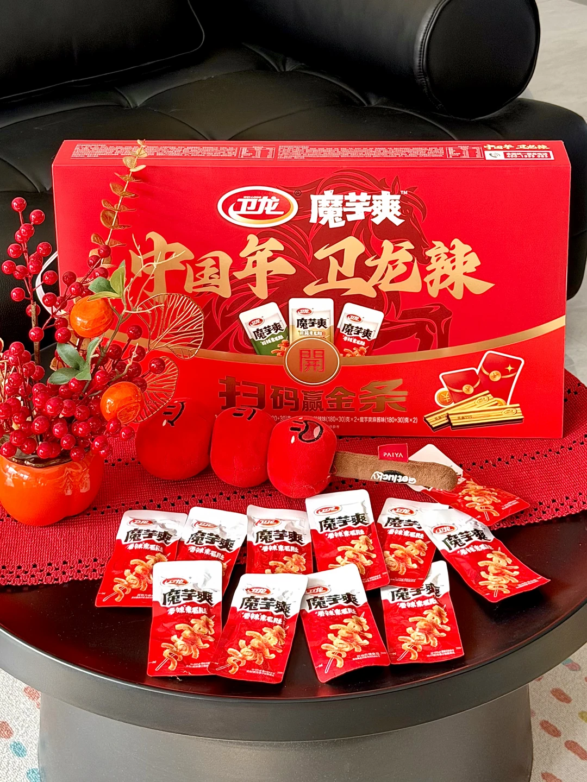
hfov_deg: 30.3
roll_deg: -0.6
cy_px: 391
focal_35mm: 48
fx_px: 1085
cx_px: 294
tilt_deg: -30.5
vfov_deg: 39.7
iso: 100
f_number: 1.78
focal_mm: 6.76
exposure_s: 1/60
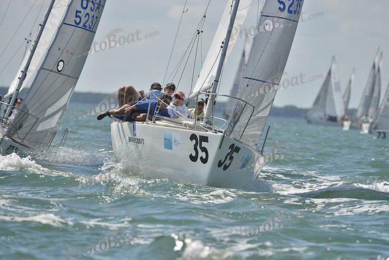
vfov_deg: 3.4
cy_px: 130
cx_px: 194
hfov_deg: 5.2
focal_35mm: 400
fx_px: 4323
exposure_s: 1/1250
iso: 200
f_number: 6.3
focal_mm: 400
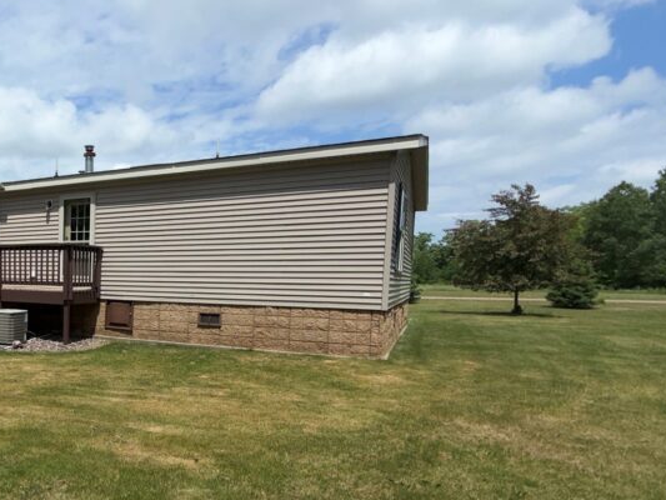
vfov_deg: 49.2
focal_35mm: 28
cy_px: 320
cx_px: 67
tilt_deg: -4.3
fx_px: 539
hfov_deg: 55.1
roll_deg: +0.0
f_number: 2.2
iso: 16
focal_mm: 2.22
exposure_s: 1/2024
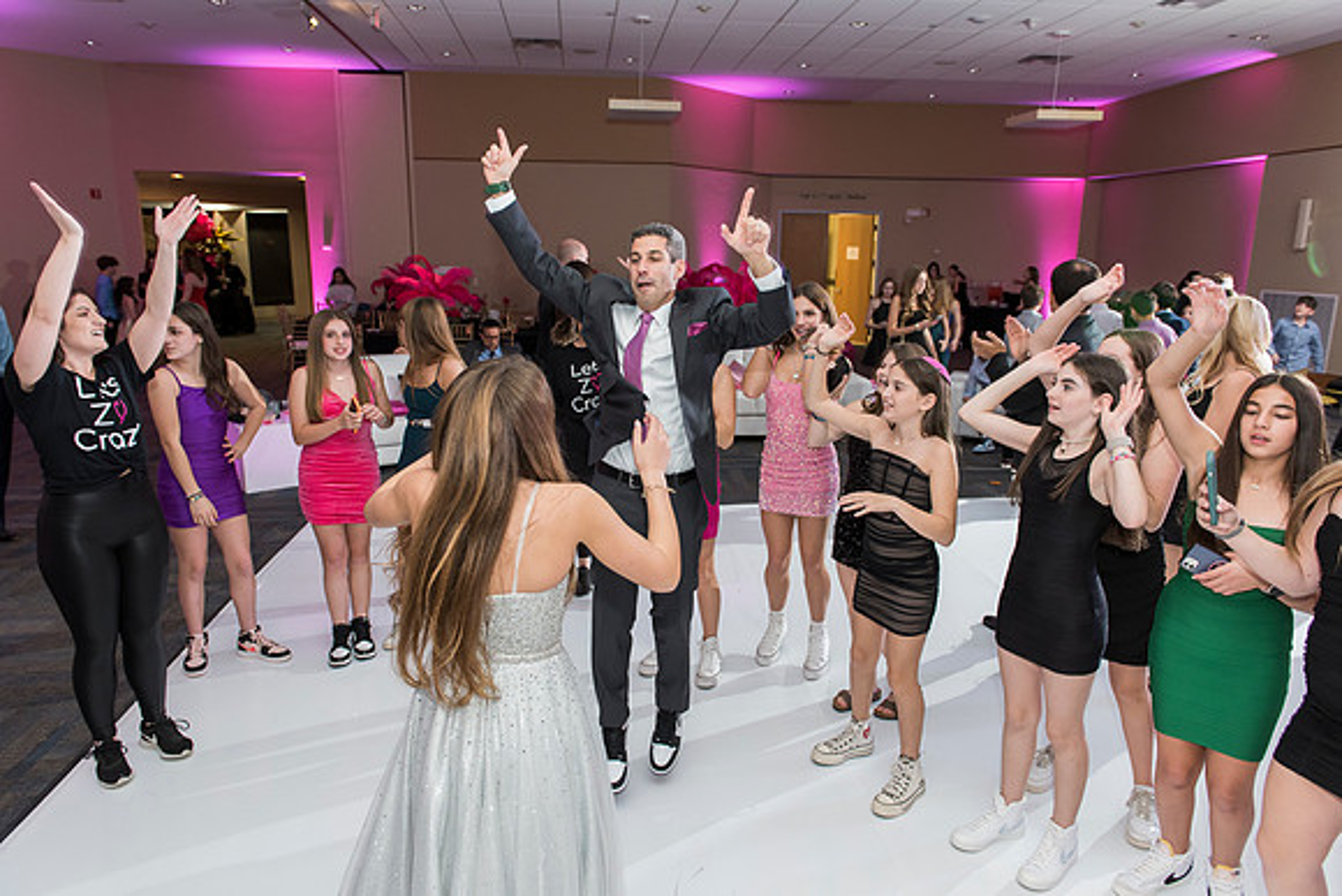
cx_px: 671
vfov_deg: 53.2
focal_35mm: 24
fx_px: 895
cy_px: 448
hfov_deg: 73.7
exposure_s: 1/100
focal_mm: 24
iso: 1250
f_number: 4
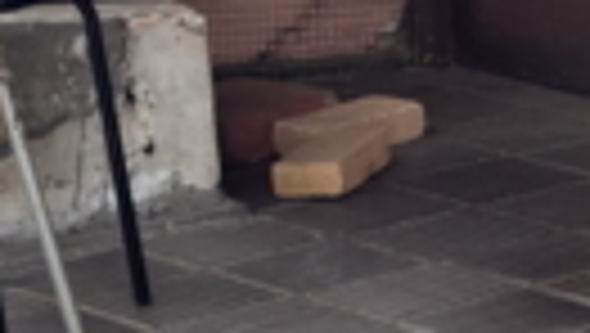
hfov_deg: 5.2
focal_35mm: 410
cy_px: -1404
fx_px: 6421
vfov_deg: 2.8
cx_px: -585
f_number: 5.6
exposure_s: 1/160
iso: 400
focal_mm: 50
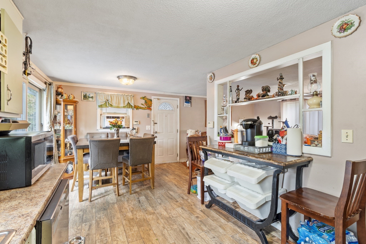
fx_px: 152
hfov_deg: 100.4
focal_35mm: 15
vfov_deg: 77.3
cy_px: 122
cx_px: 183
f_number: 8
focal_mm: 10
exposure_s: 2
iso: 320
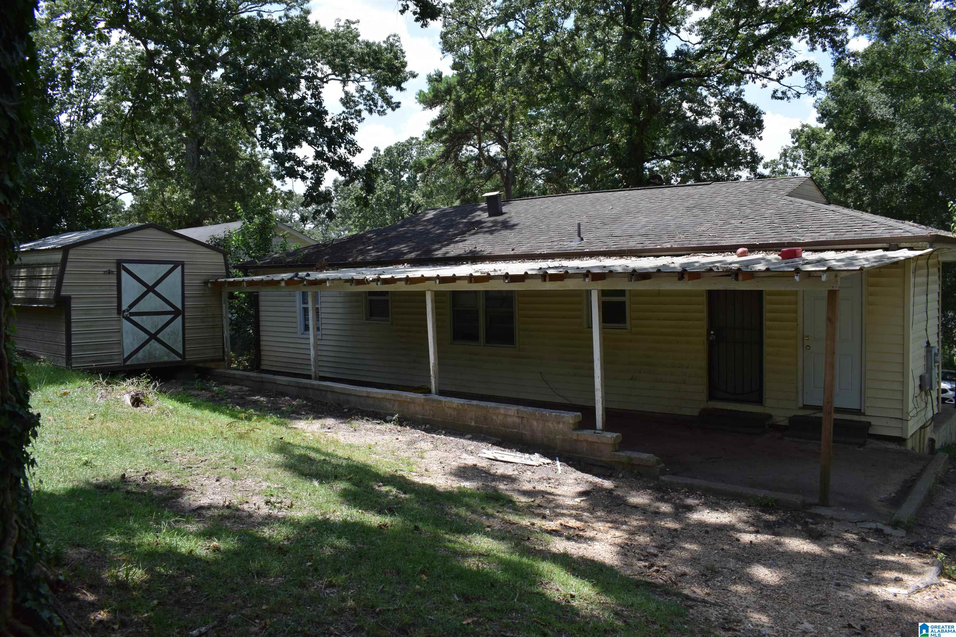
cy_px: 318
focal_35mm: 27
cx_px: 478
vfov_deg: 47.9
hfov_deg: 67.4
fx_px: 717
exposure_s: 1/250
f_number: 8
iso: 200
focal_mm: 18
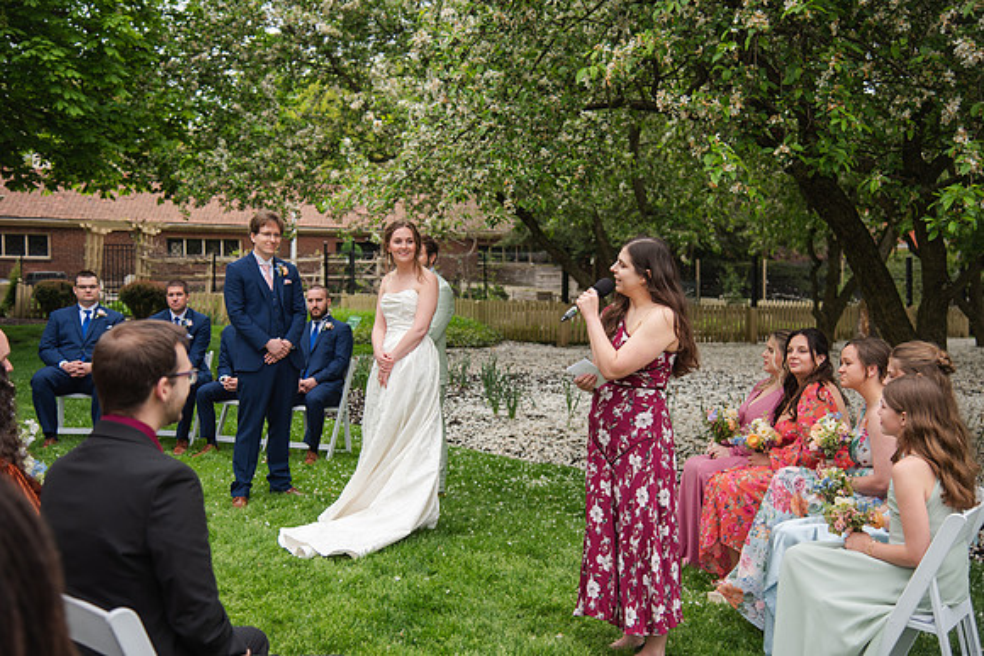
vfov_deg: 27.0
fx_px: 1367
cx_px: 492
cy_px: 328
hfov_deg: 39.6
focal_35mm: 50
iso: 100
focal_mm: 50
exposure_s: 1/400
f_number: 4
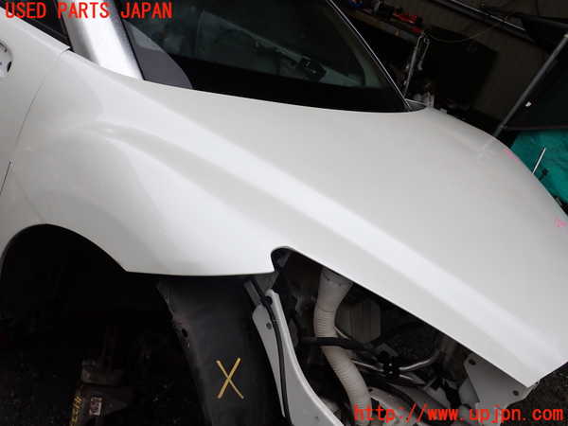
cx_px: 284
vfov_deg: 46.8
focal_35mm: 30
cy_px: 213
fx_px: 492
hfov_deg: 60.0
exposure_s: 1/500
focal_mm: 5.4
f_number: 3.2
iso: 100
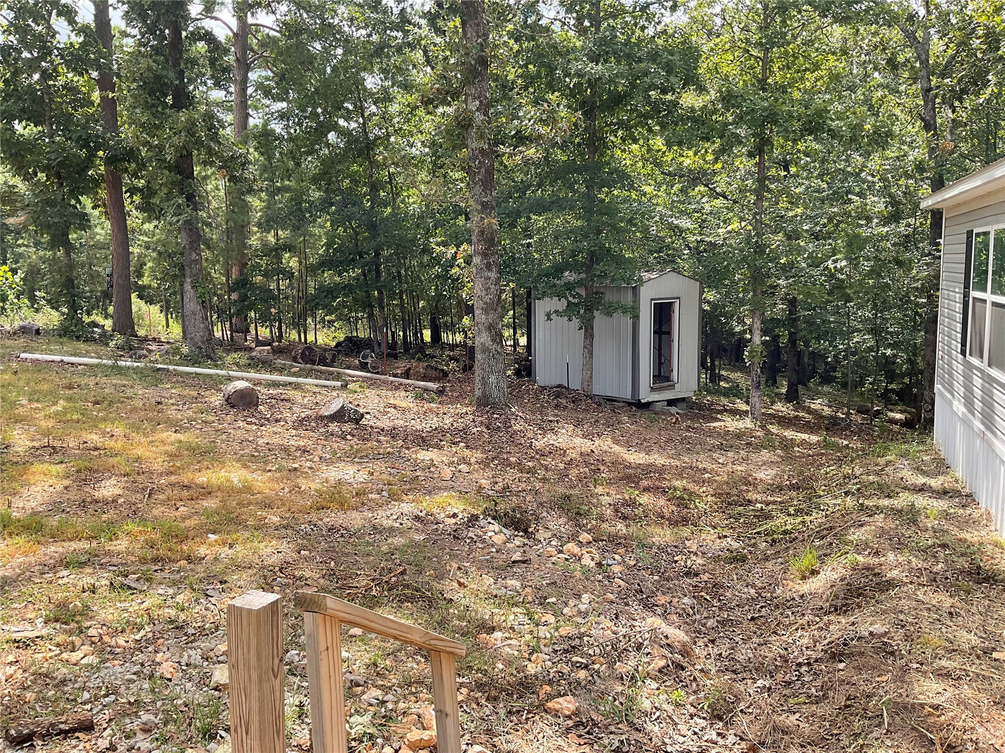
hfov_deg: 61.7
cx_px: 502
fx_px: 842
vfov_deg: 48.2
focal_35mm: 29
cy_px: 376
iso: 16
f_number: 1.8
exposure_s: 1/650
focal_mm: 3
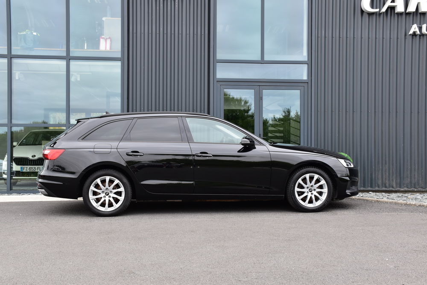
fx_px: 463
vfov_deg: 34.2
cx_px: 214
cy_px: 142
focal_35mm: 39
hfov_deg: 49.5
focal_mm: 26
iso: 400
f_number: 9
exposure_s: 1/160
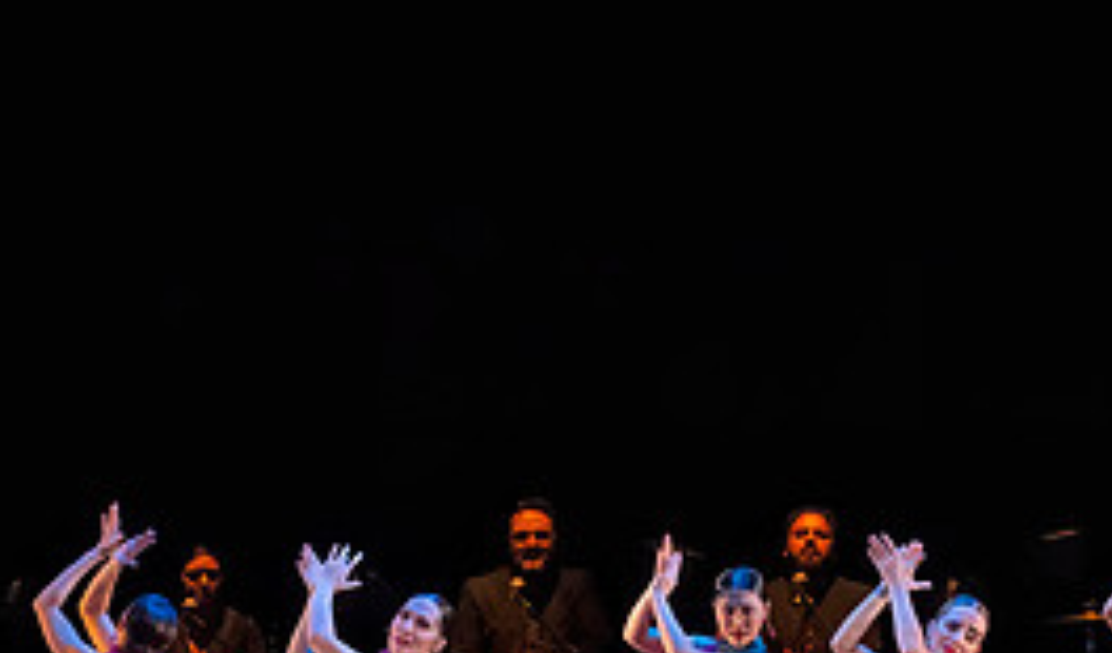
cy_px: 550
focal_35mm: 421
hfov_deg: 5.1
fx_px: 12546
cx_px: 887
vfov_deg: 3.0
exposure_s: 1/400
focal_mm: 177
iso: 25600
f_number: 8
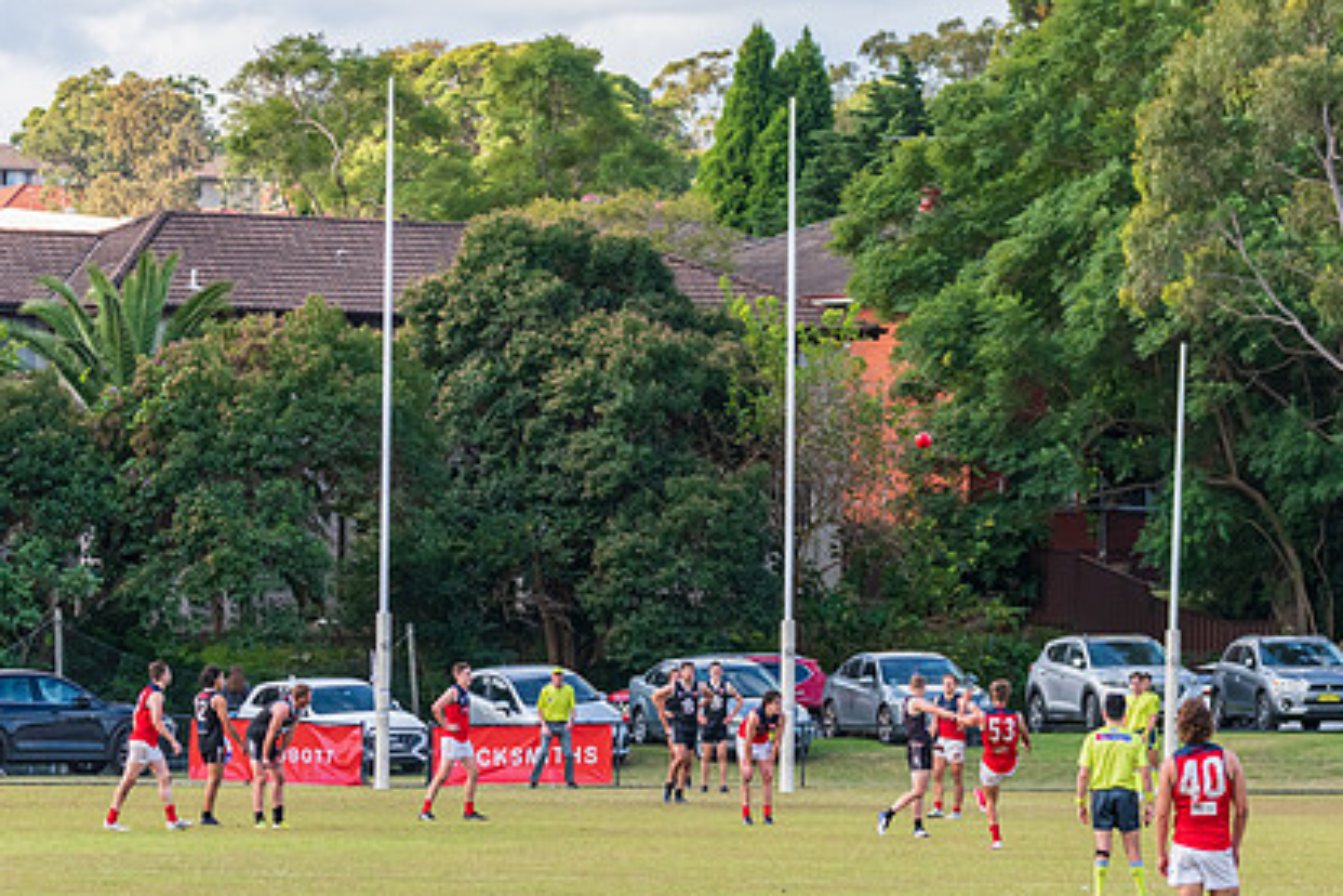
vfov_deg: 5.8
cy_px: 593
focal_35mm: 236
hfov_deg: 8.7
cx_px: 832
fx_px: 8803
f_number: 5
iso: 1000
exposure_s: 1/1250
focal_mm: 150
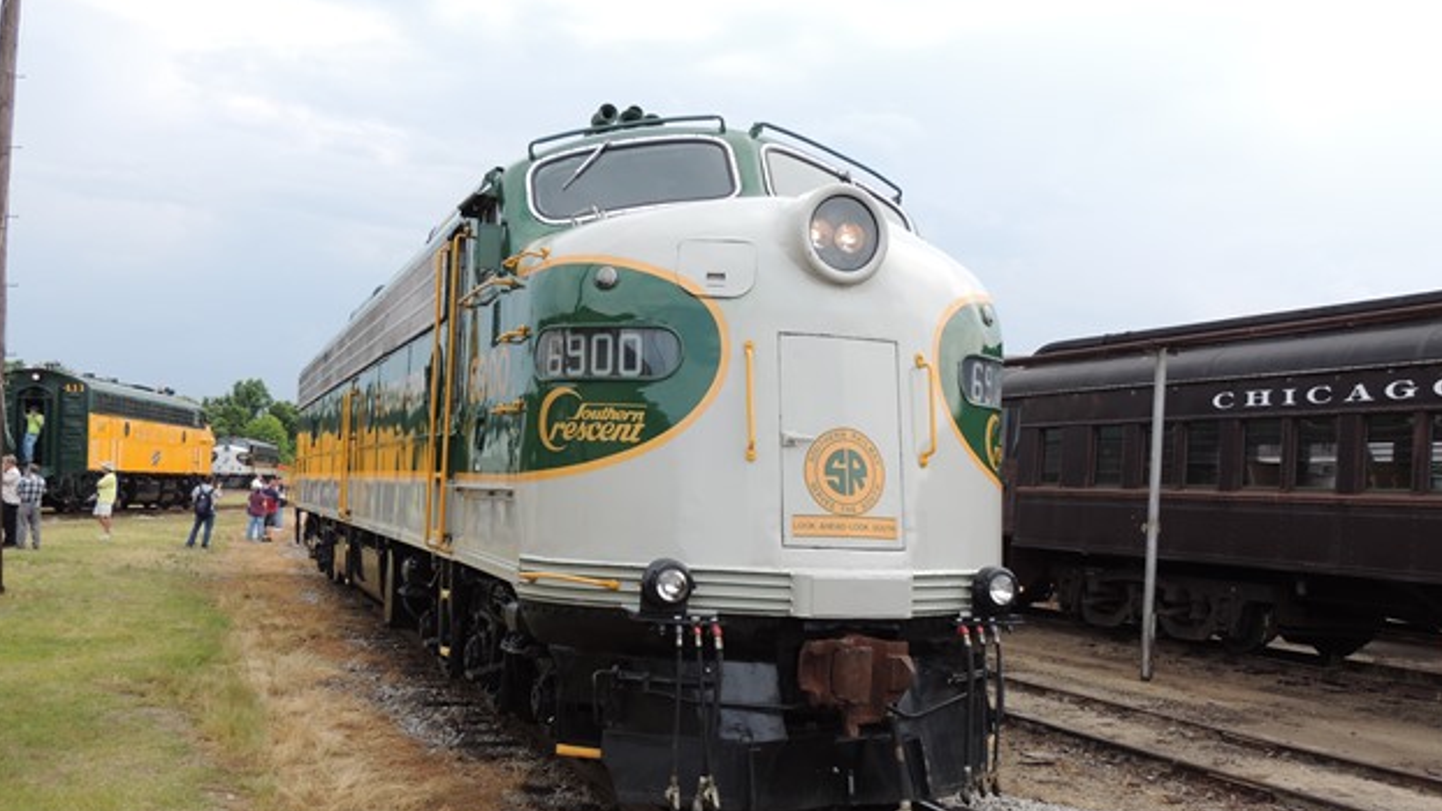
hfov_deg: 54.0
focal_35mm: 37
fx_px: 1415
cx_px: 723
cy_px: 470
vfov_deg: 31.9
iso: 100
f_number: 3.2
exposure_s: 1/400
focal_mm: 5.8
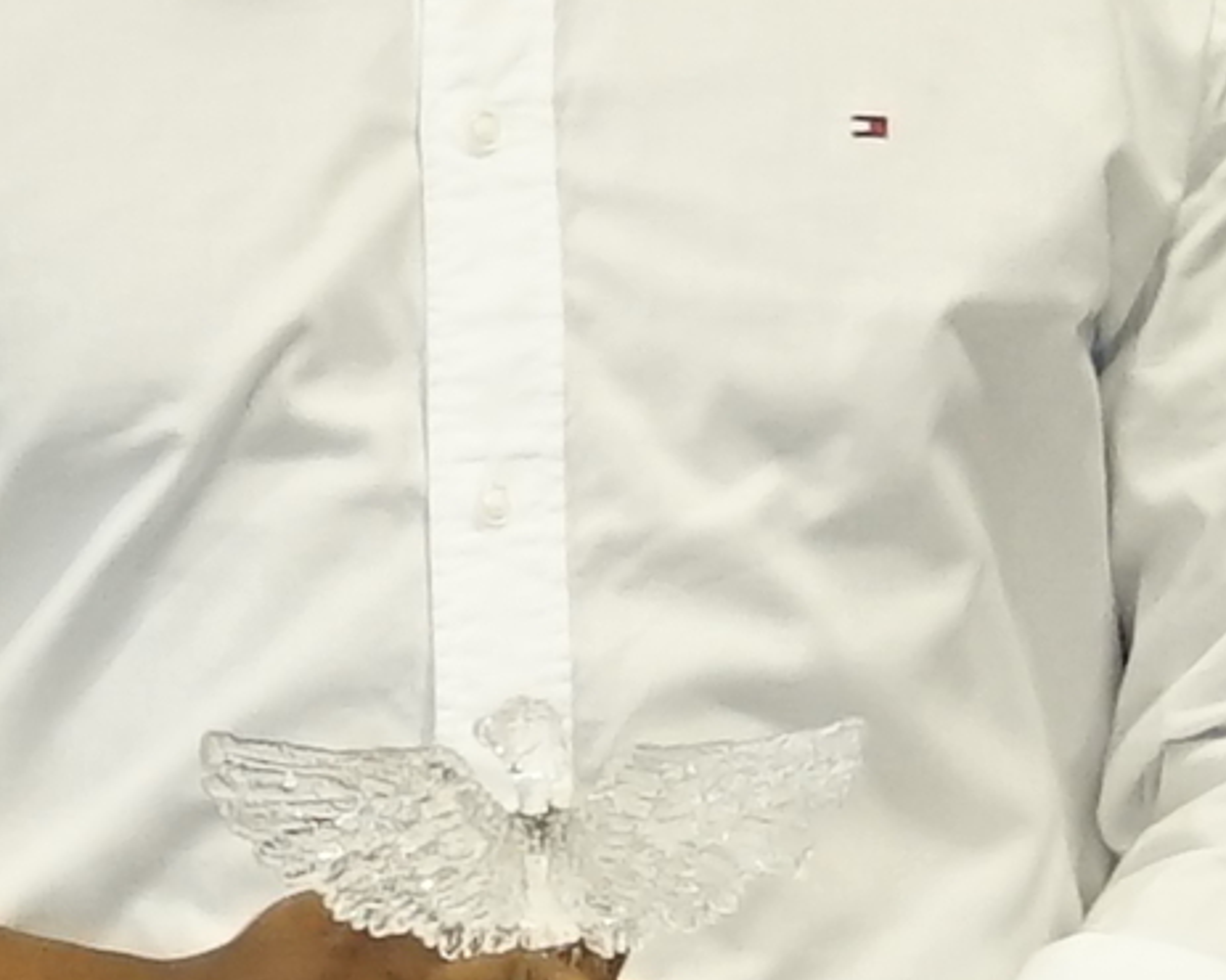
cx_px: 614
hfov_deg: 5.8
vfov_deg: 4.6
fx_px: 12150
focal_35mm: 335
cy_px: 268
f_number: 2.8
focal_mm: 28
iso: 2000
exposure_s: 1/160
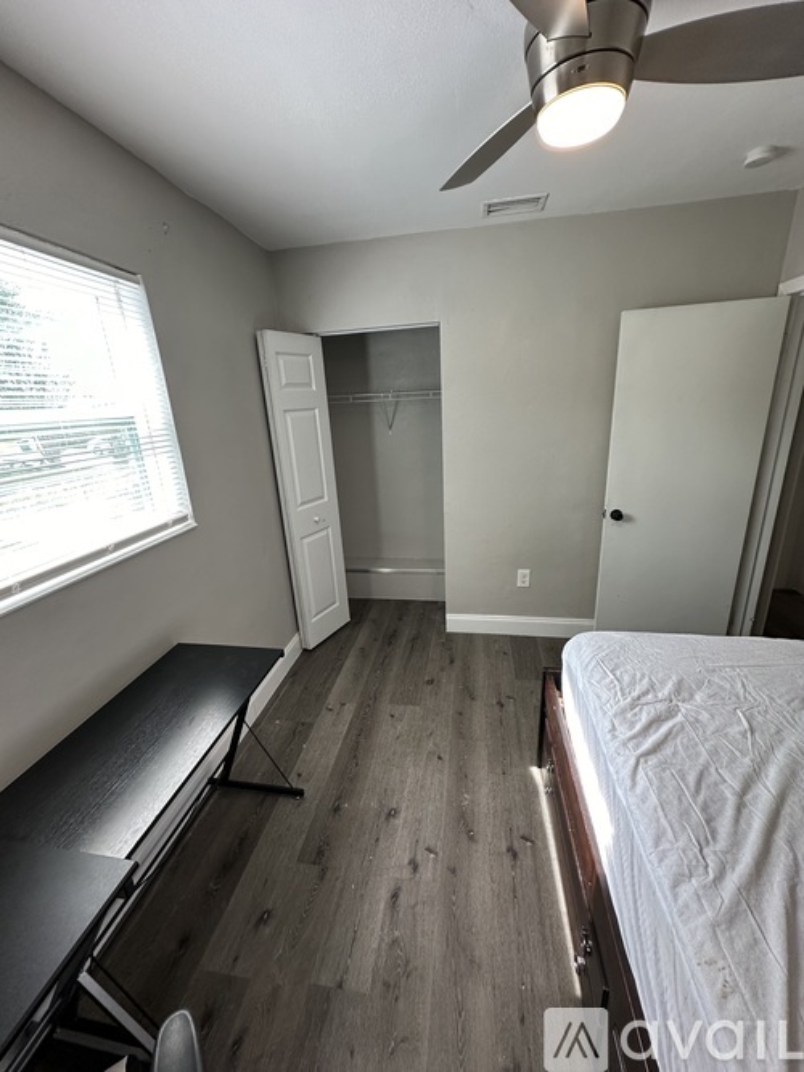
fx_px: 434
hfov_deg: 85.7
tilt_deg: -17.6
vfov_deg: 102.1
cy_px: 536
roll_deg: +2.3
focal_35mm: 14
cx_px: 402
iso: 200
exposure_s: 1/120
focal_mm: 2.22
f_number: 2.2
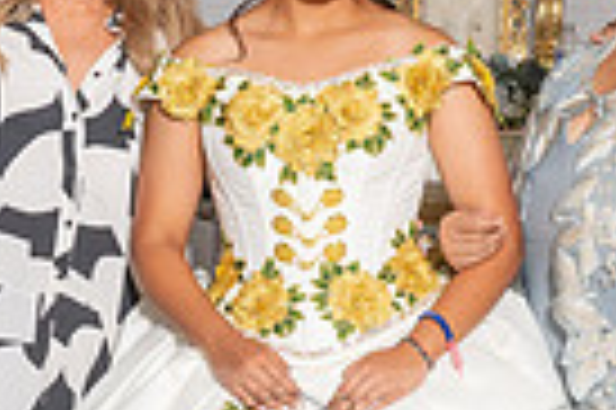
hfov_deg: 13.4
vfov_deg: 8.9
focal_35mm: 153
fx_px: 2615
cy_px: 380
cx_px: 249
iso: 200
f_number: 6.3
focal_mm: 27
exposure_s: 1/200
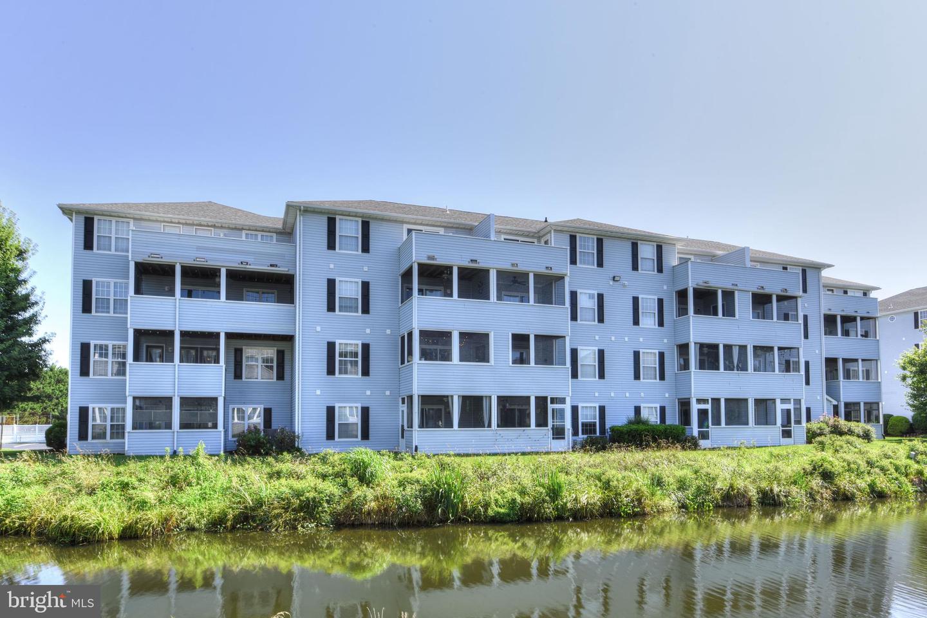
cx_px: 464
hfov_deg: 78.6
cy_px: 309
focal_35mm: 22
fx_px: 566
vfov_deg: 57.2
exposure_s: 1/20
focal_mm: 22
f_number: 22
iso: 100
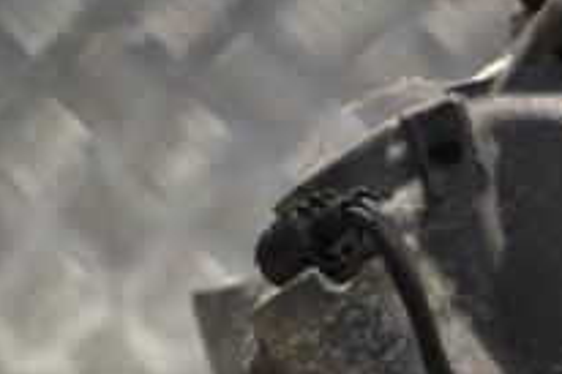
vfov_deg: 9.8
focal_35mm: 140
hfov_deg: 14.5
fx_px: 2184
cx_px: 548
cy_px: 295
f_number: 5
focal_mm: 32
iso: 400
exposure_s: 1/100
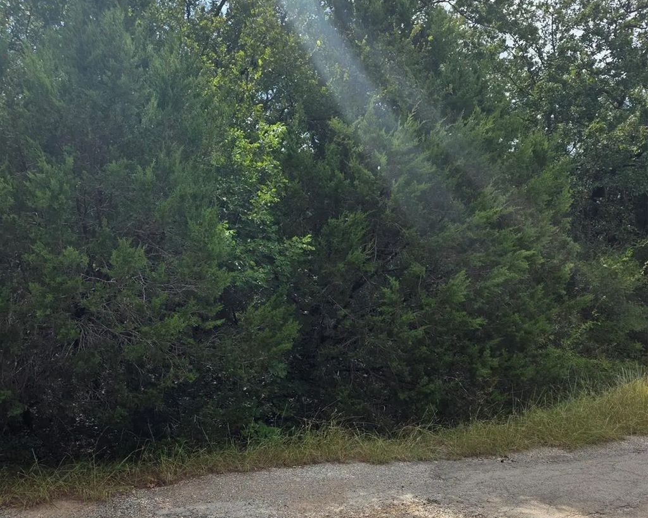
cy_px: 350
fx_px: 575
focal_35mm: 30
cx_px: 324
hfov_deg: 58.8
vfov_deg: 47.6
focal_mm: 6.25
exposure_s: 1/3707
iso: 80
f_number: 1.7
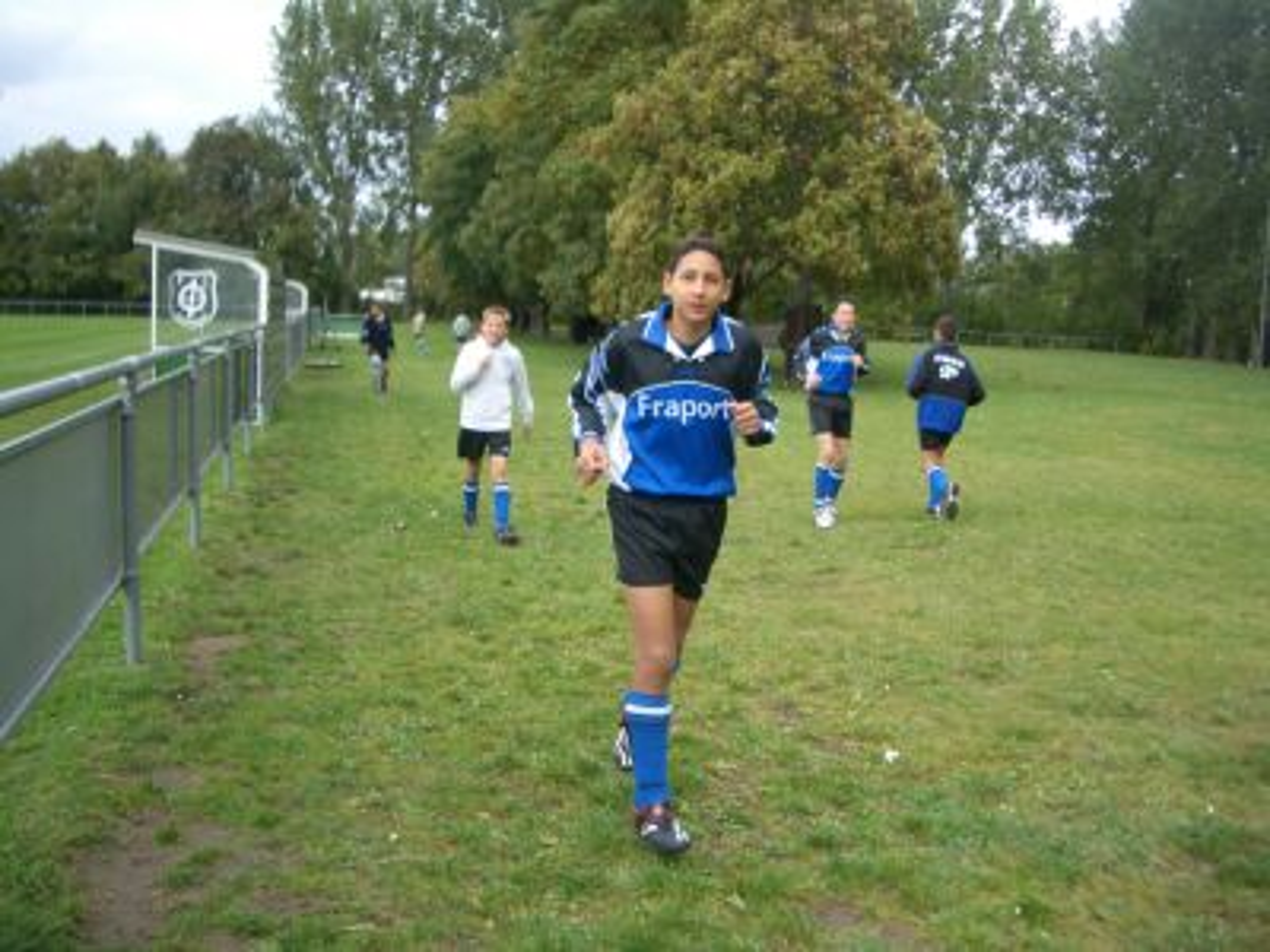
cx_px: 635
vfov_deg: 40.7
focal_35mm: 35
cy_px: 476
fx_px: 1284
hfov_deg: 52.6
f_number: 2.6
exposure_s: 1/250
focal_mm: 5.8
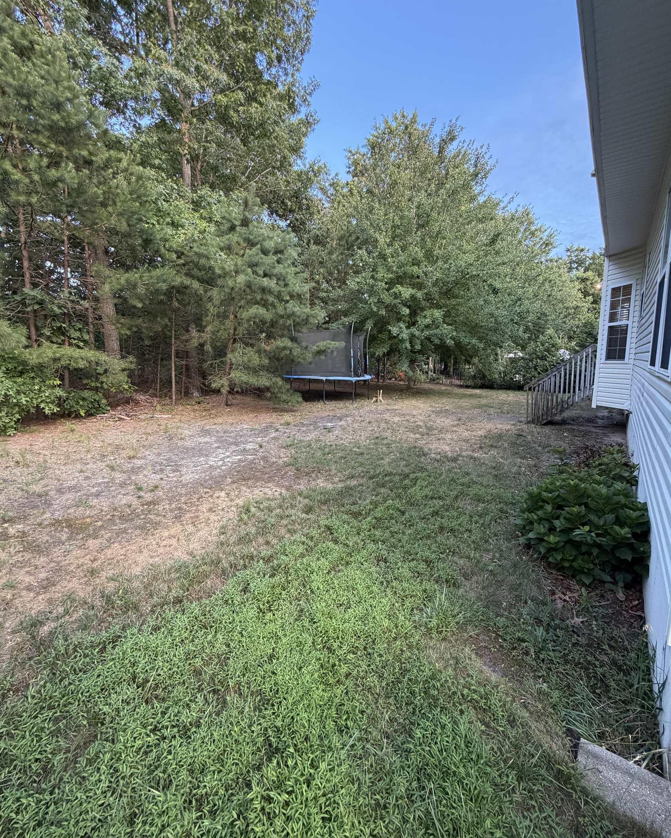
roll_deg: +0.0
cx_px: 338
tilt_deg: -7.6
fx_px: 372
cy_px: 412
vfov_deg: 96.8
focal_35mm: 15
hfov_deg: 84.0
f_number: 2.2
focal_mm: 2.22
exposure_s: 1/121
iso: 320
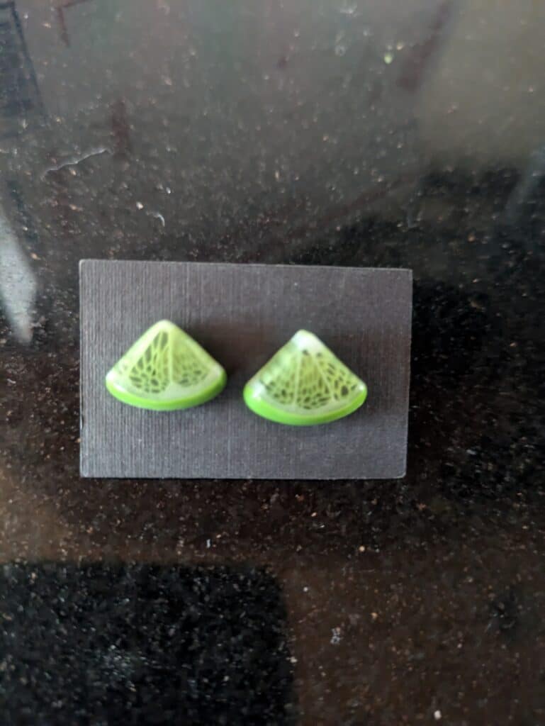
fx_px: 524
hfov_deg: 54.9
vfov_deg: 69.4
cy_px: 363
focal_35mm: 25
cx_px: 272
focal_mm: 5.43
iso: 803
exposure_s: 1/24
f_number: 1.89
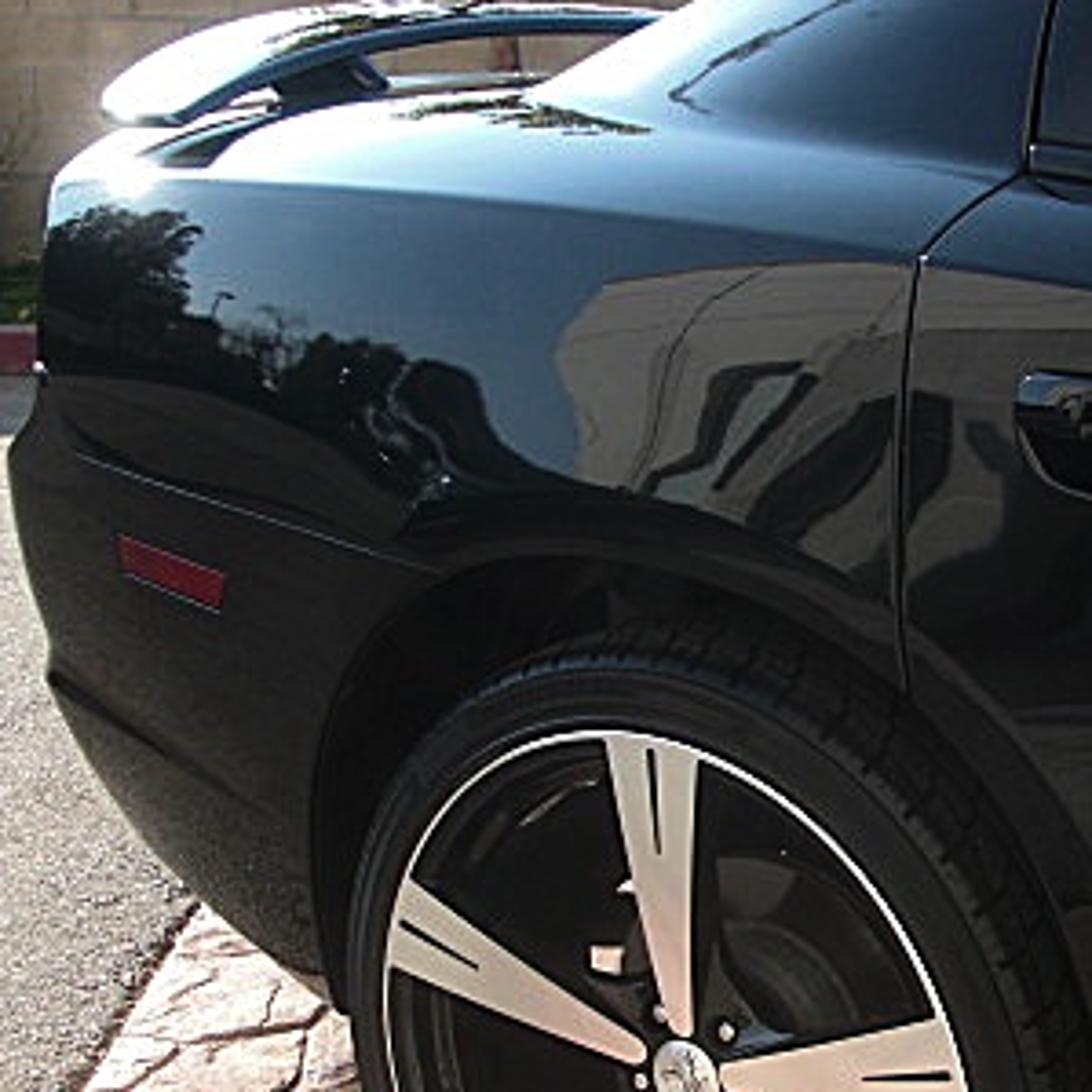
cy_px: 767
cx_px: 924
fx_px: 2427
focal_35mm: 68
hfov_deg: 24.8
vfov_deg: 25.2
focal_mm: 6.3
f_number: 2.8
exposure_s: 1/250
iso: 50
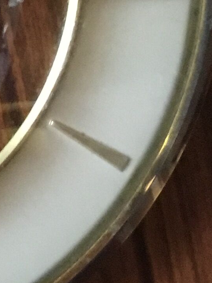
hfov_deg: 9.8
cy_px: 36
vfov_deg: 14.0
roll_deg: -2.0
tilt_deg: +0.4
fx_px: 1144
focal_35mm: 140
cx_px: -215
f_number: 2.4
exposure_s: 1/20
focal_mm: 3.3
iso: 200
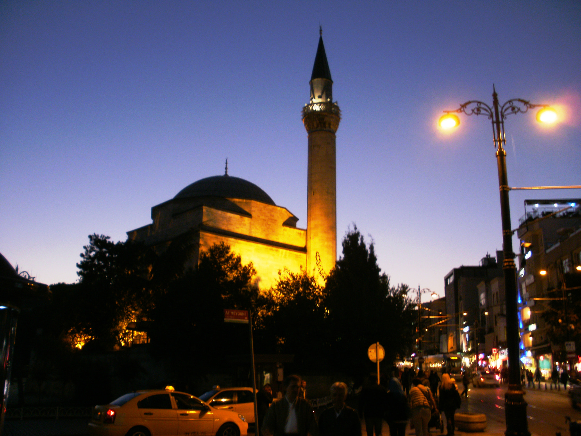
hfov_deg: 51.4
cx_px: 290
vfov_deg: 39.7
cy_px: 218
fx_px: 604
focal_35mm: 36
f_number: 3.5
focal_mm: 6.3
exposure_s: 1/6
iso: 100
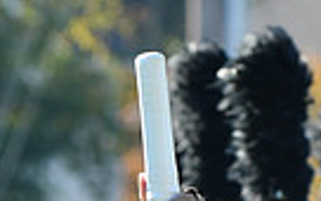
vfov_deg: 1.5
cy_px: 478
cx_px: -7
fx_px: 7506
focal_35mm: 858
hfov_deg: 2.4
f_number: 5.6
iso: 250
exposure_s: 1/500
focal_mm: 170
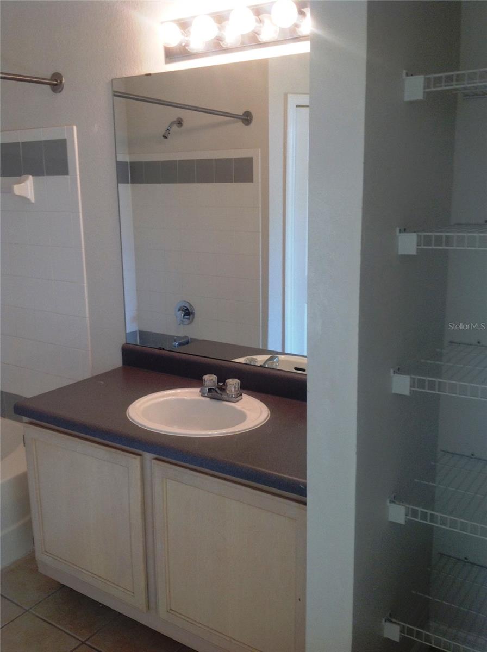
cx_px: 244
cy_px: 326
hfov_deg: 40.6
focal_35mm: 35
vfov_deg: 52.7
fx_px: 658
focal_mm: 4.28
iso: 50
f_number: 2.4
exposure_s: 1/24
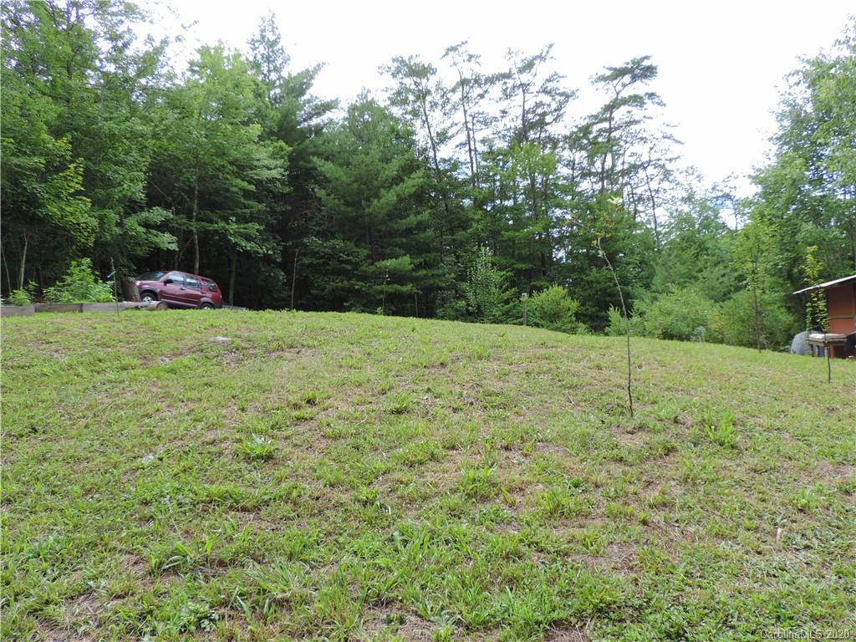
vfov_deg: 56.8
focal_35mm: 24
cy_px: 321
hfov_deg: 71.6
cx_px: 428
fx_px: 593
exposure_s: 1/200
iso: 80
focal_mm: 4.3
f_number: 3
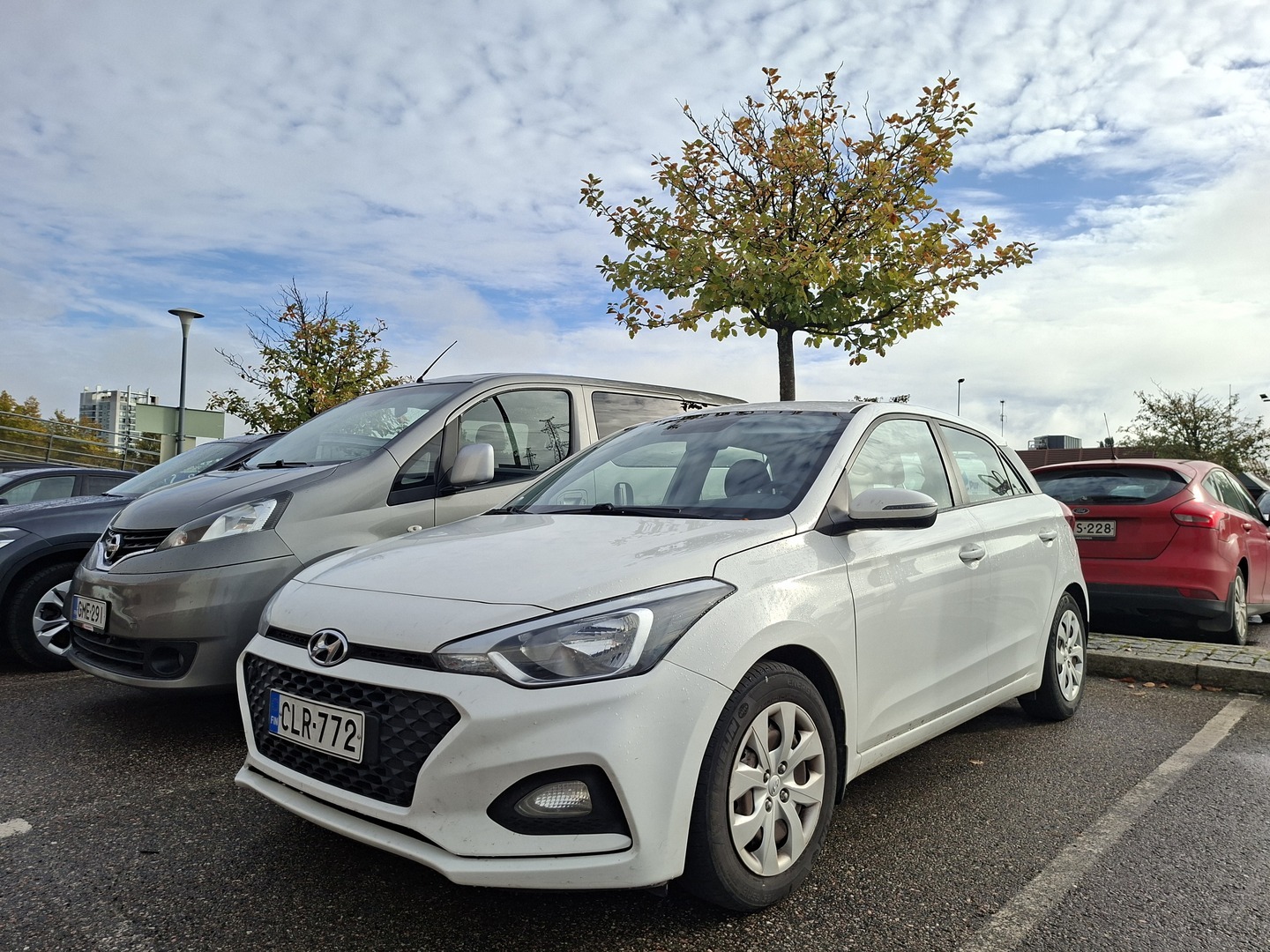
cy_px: 476
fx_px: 844
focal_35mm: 23
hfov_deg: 73.9
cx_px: 635
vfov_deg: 58.9
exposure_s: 1/2433
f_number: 1.8
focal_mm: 5.54
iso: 50
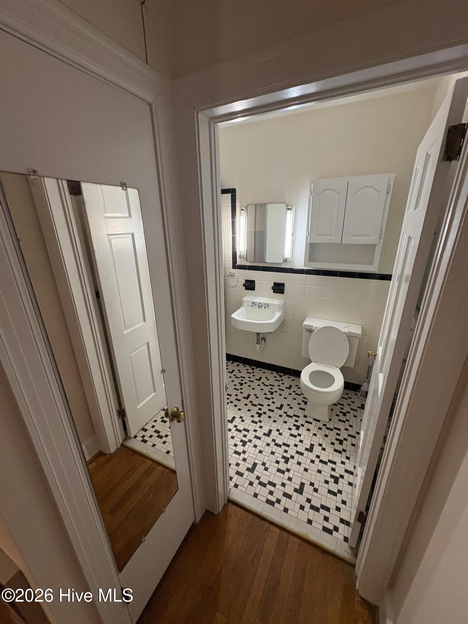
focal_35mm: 14
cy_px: 312
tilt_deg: -18.7
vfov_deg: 102.1
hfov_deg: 85.7
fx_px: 252
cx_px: 234
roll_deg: +3.4
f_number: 2.2
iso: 250
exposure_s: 1/60
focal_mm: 2.22
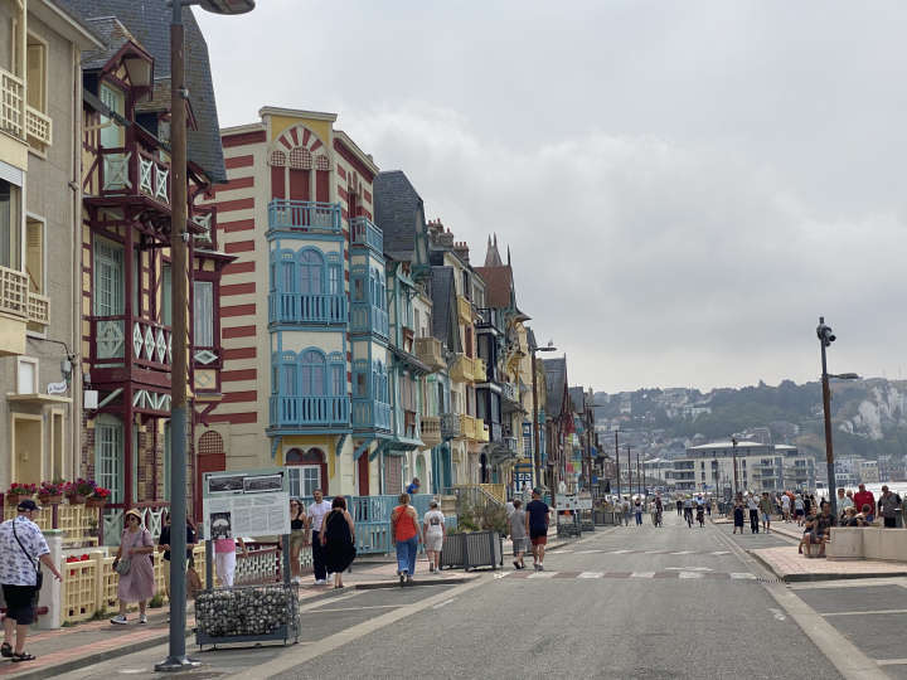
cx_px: 454
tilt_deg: +5.0
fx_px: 1362
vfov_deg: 28.0
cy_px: 340
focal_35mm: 52
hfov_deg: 36.8
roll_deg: -0.4
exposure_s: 1/3690
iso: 20
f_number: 2
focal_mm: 6
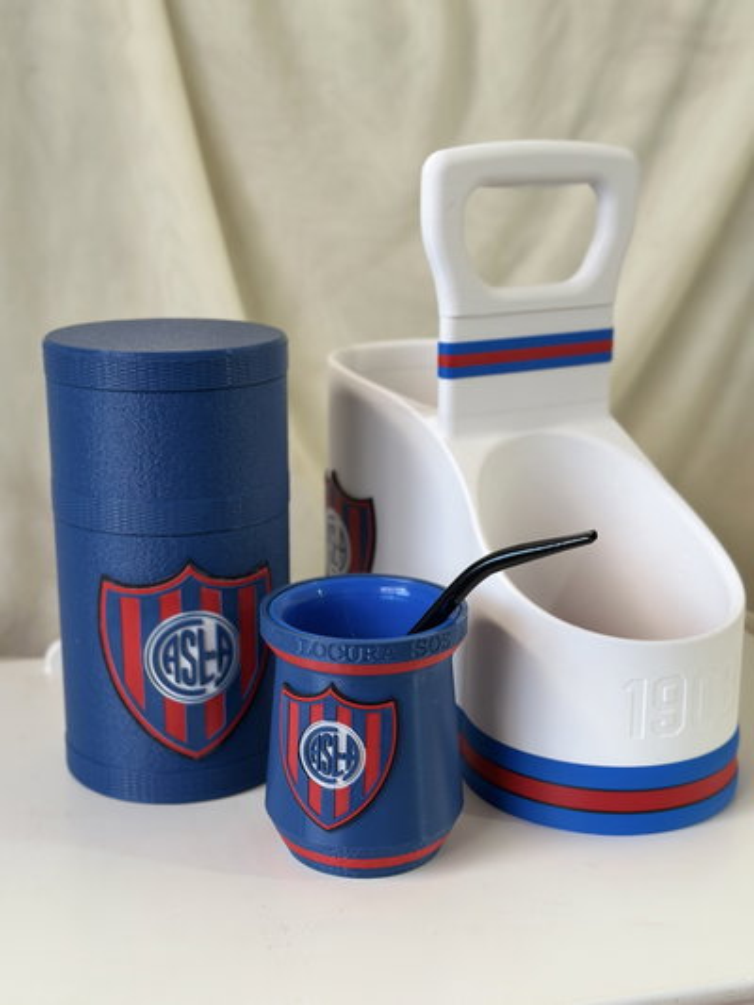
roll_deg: -1.3
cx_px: 377
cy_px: 502
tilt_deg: -15.3
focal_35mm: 48
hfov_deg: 30.3
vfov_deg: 39.6
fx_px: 1393
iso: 125
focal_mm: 6.86
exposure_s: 1/50
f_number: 1.78
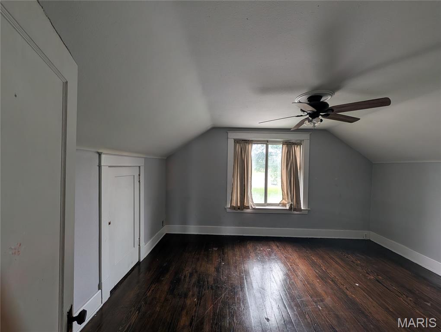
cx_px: 220
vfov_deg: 94.6
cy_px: 166
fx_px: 153
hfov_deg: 110.5
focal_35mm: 12
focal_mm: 2.02
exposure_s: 1/52.7
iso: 62
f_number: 1.7
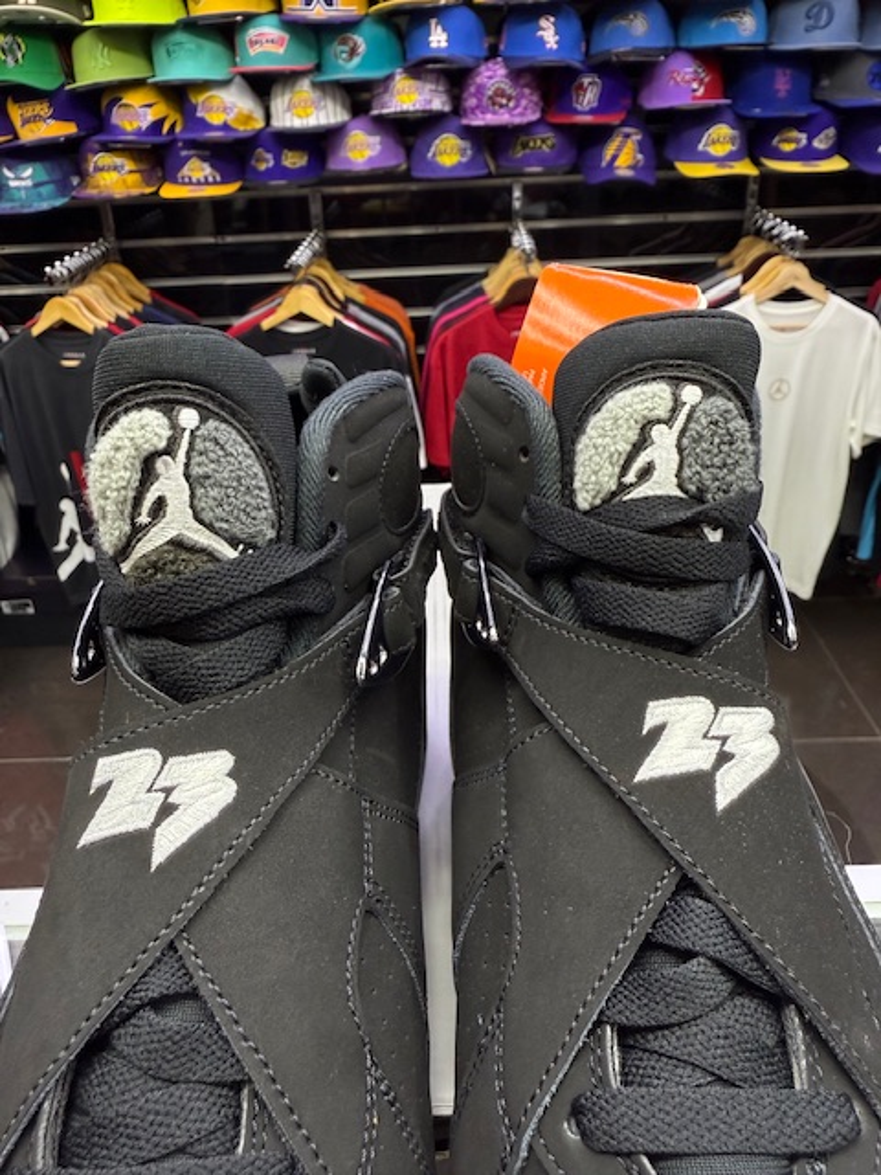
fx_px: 814
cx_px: 440
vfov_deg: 71.6
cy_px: 588
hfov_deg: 56.8
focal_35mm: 24
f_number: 2.2
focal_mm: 2.22
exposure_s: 1/100
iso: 250
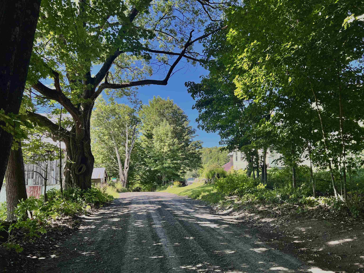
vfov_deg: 53.1
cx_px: 182
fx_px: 273
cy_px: 136
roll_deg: -0.7
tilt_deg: +7.7
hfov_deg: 67.3
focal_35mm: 26
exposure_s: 1/1344
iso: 50
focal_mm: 5.7
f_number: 1.5
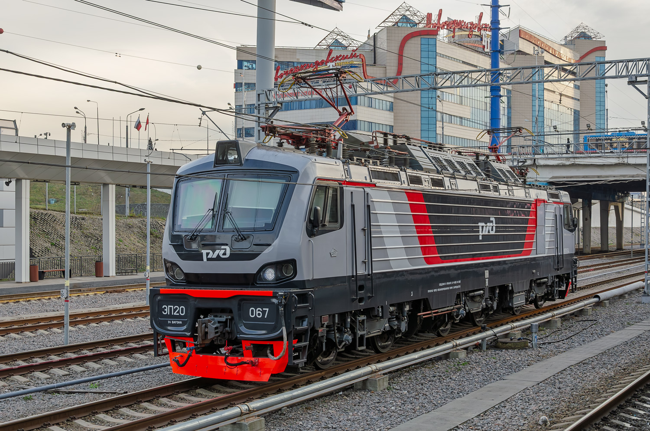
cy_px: 216
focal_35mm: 48
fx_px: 865
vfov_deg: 28.0
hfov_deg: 41.2
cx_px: 325
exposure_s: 1/125
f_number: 5.6
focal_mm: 32
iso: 160
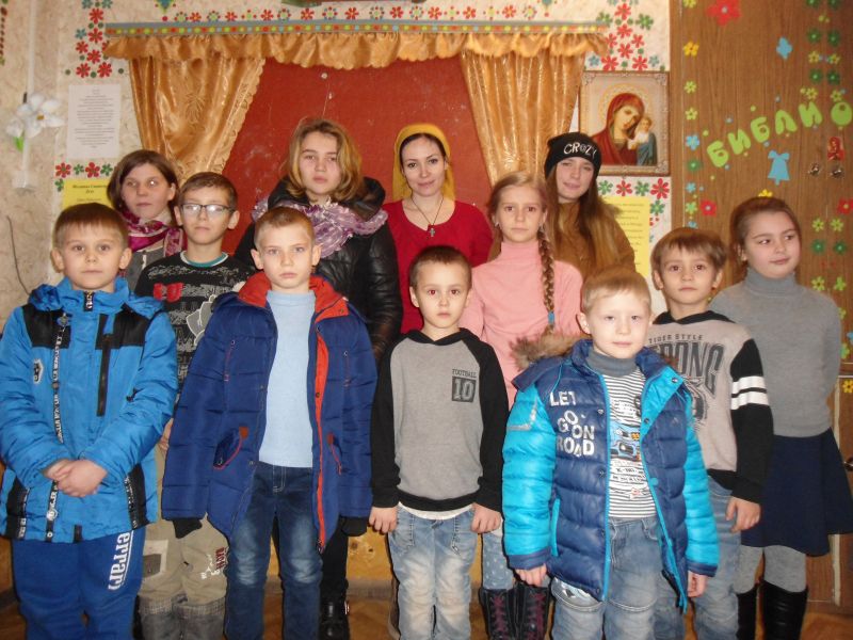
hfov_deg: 67.3
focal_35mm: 26
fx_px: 641
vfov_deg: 53.1
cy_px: 320
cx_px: 426
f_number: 2.8
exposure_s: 1/30
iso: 400
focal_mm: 4.7
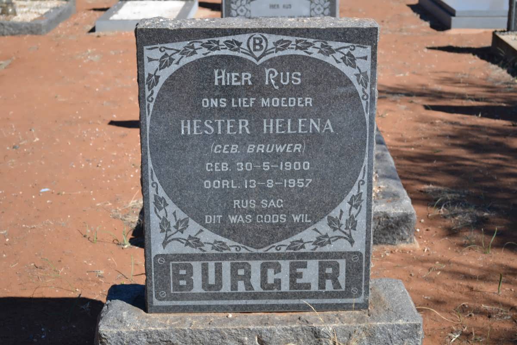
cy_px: 172
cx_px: 258
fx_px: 969
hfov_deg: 29.9
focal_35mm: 68
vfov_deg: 20.2
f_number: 5.6
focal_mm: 45
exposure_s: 1/125
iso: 140
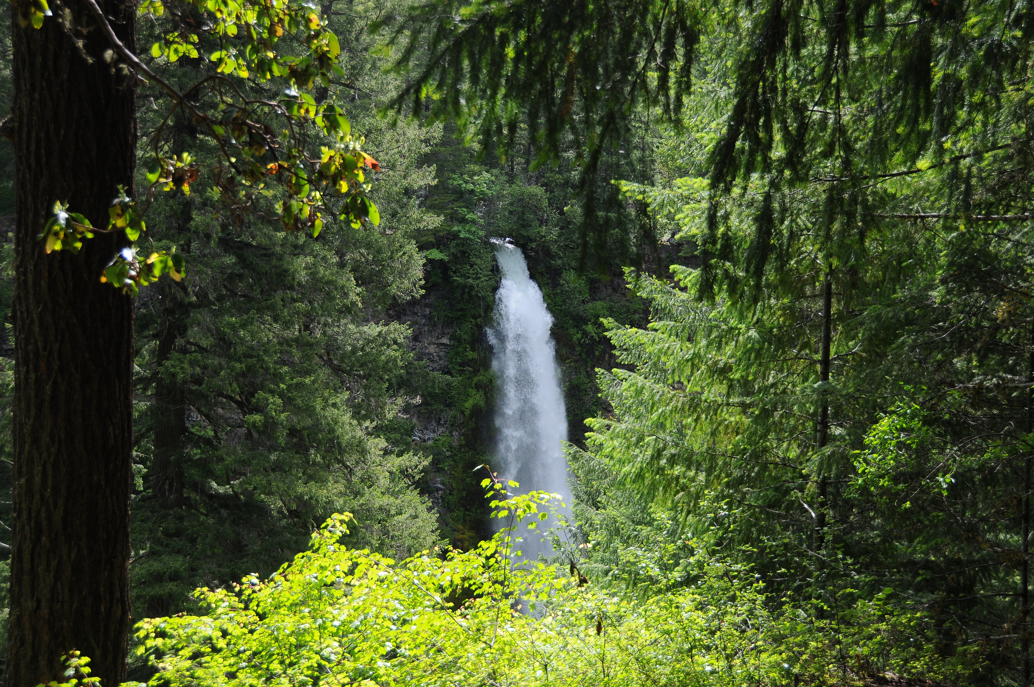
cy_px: 344
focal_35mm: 44
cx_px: 517
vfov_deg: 30.8
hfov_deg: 45.0
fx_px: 1248
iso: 400
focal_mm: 29
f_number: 4
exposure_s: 1/1000
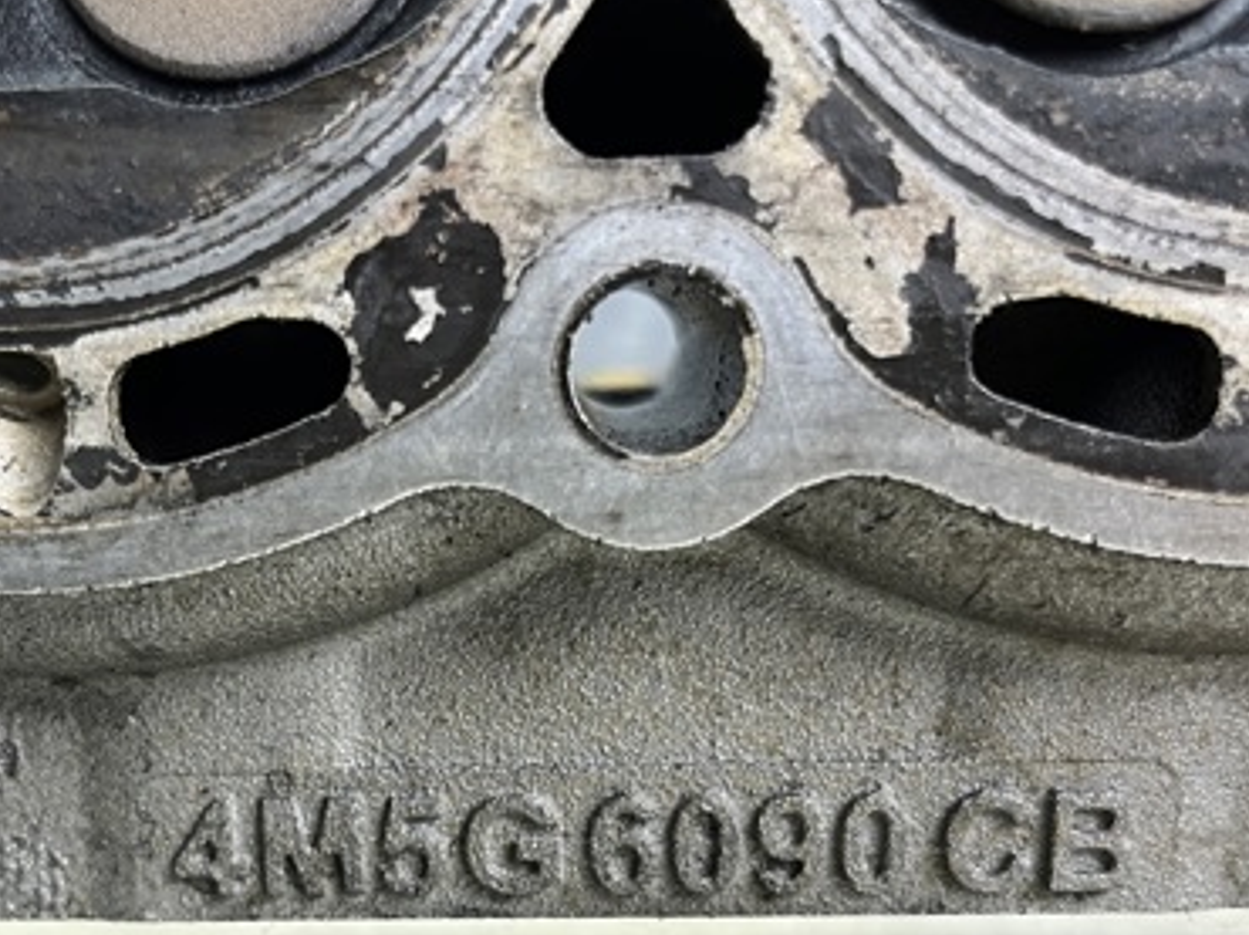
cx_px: 459
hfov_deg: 41.8
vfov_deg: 31.1
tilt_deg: -15.4
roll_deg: +1.7
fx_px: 1623
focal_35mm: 45
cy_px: 785
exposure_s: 1/50
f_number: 1.6
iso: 64
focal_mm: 5.1
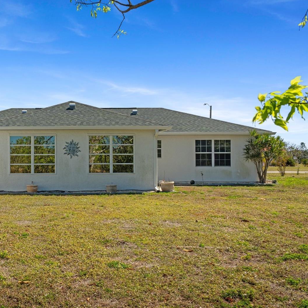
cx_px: 74
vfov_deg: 47.2
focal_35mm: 35
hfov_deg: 45.5
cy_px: 155
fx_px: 352
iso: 100
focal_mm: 18
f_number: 8
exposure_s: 1/100
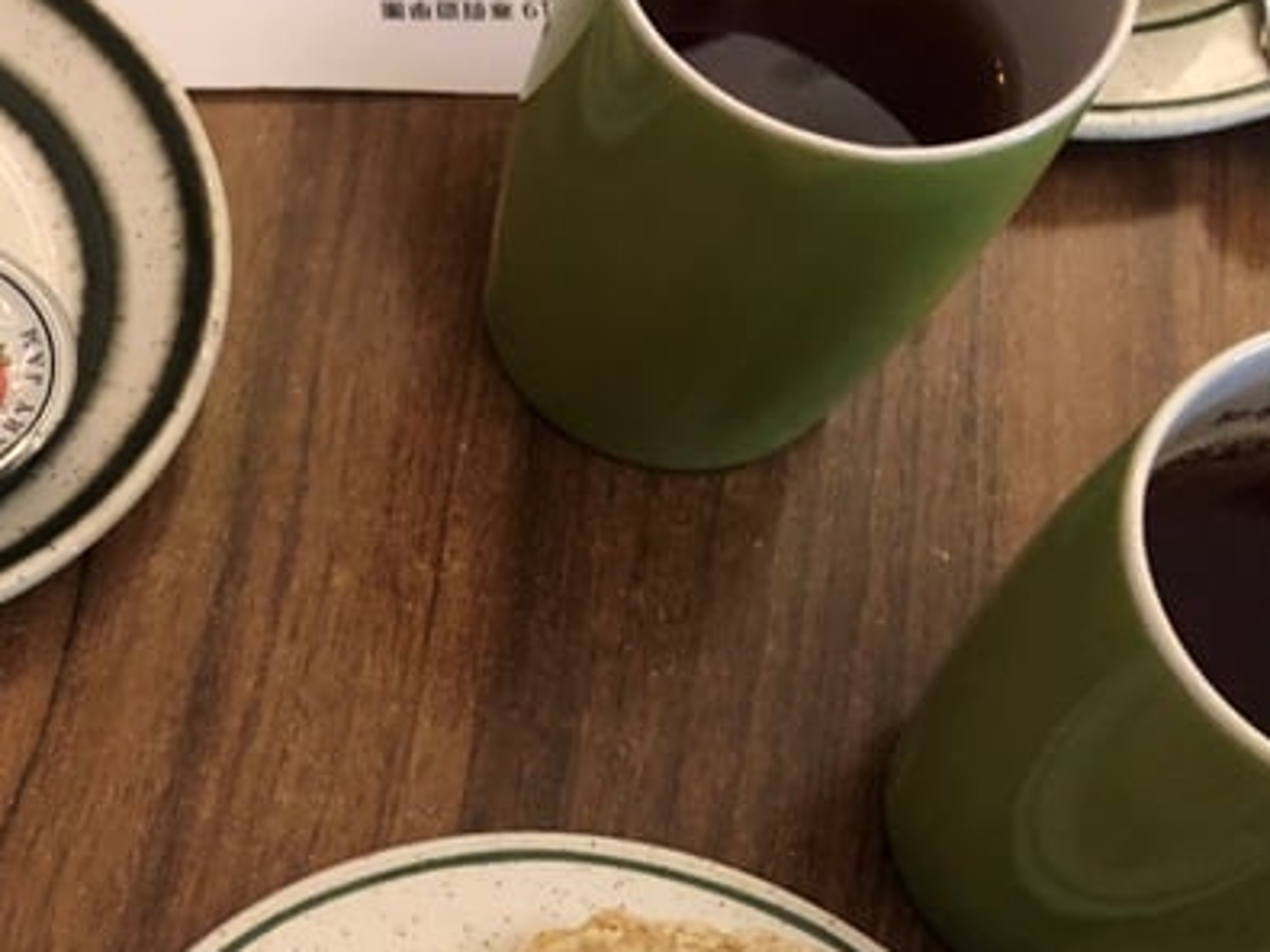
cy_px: 933
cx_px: -180
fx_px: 2494
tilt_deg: -70.2
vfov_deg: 20.9
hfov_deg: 26.0
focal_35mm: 68
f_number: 1.8
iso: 100
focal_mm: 3.99
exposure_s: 1/14
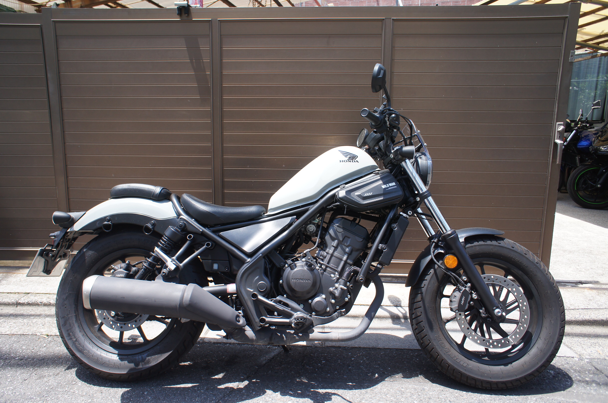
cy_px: 202
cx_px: 304
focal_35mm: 24
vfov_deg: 53.0
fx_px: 405
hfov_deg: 73.8
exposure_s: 1/250
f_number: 5.6
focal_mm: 16
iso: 200
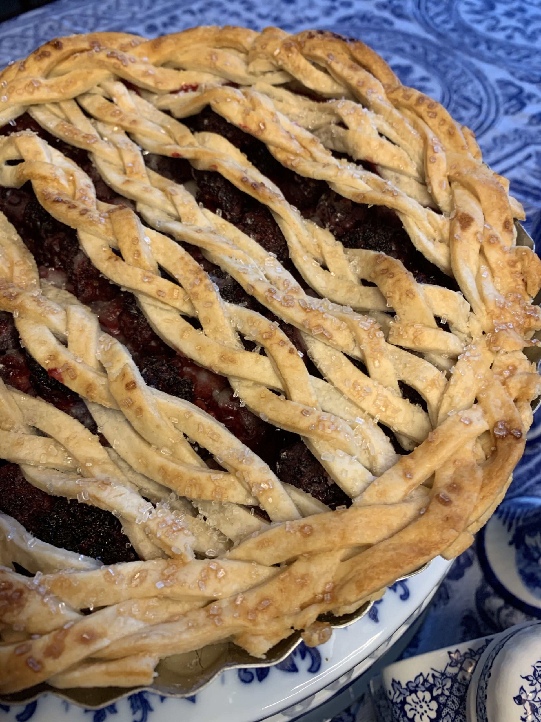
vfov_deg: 67.3
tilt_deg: -56.9
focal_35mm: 26
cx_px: 270
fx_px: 542
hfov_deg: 53.1
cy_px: 361
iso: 125
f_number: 1.8
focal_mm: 4.25
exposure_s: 1/60
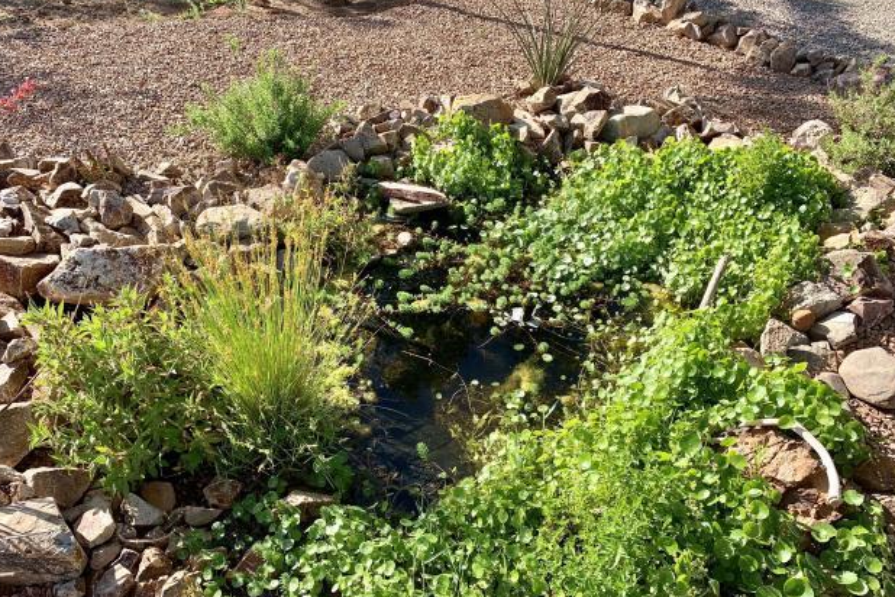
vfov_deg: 46.3
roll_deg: -0.5
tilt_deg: -39.5
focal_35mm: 28
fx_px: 696
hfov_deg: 65.5
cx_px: 440
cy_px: 327
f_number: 1.8
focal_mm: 4.25
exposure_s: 1/765
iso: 25
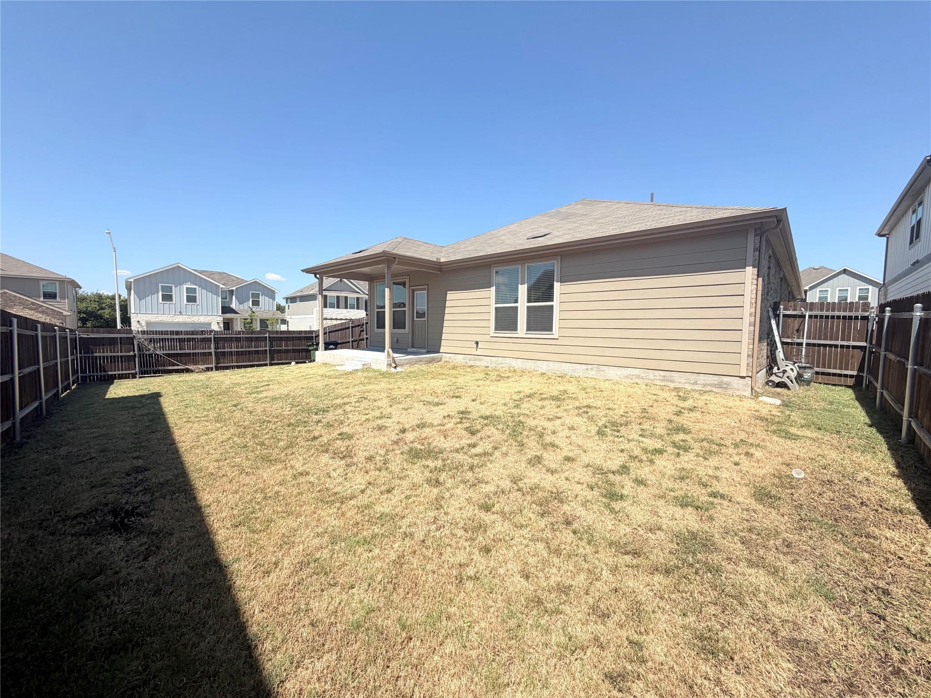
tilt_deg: -3.7
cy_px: 349
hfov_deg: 102.1
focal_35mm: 14
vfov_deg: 85.7
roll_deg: -0.9
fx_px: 377
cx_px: 466
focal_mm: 2.22
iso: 25
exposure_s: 1/770
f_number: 2.2
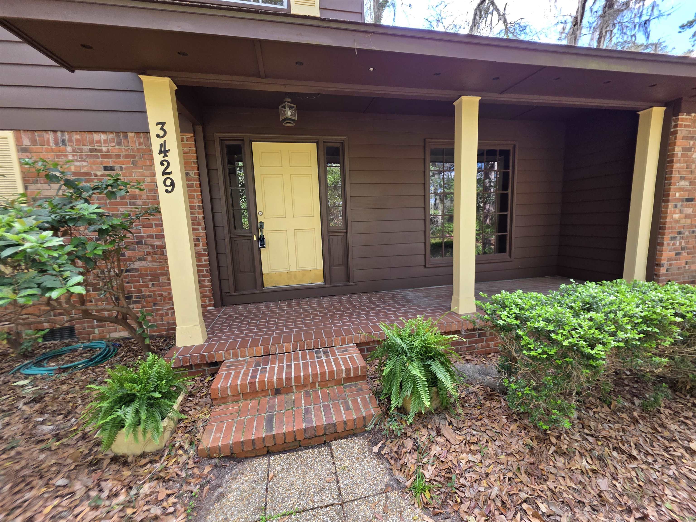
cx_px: 348
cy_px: 261
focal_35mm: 13
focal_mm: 2.2
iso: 50
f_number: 1.9
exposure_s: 1/120
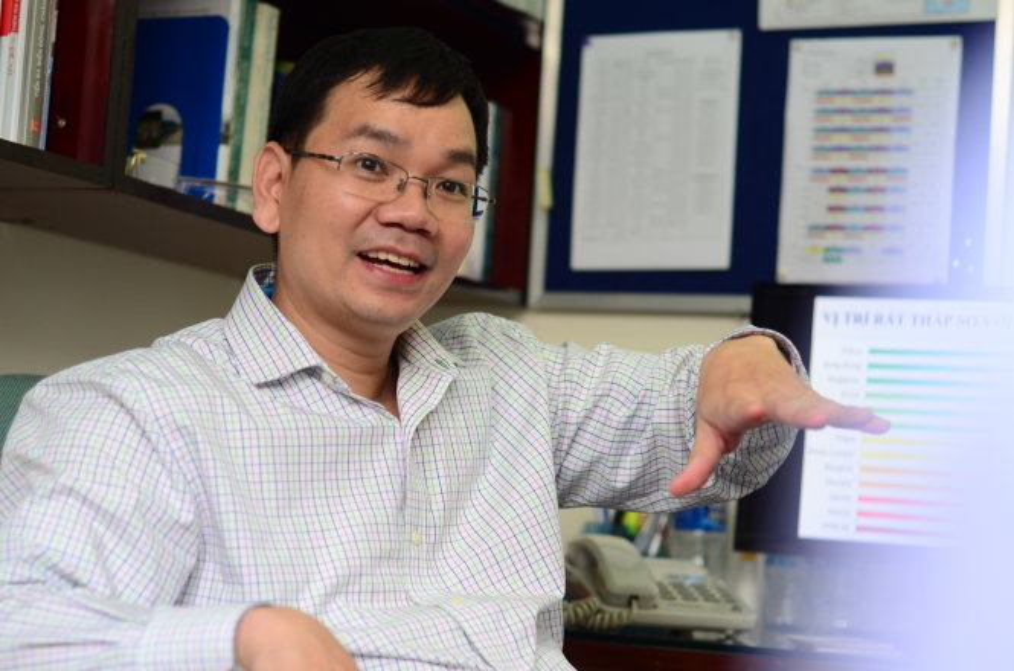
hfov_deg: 27.1
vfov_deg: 18.1
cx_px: 507
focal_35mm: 75
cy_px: 336
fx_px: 2107
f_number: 2.2
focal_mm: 50
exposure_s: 1/160
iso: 400
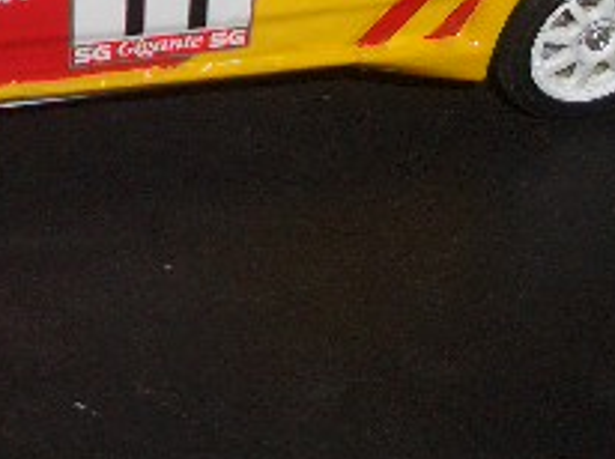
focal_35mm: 109
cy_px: -12
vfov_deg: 13.4
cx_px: 152
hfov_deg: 18.0
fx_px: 1934
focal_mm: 5.8
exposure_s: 1/60
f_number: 2.6
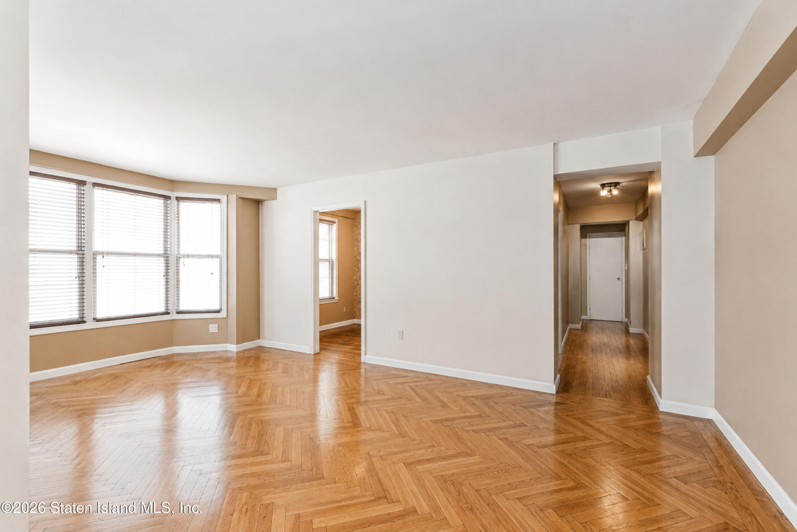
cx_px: 398
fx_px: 332
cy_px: 266
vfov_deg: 77.3
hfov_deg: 100.4
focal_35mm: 15
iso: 2000
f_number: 8
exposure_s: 1/60
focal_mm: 10
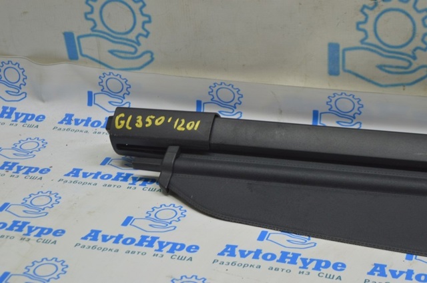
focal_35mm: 82
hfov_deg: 24.6
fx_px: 977
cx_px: 214
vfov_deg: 16.5
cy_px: 142
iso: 400
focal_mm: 55
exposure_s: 1/25
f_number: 5.6
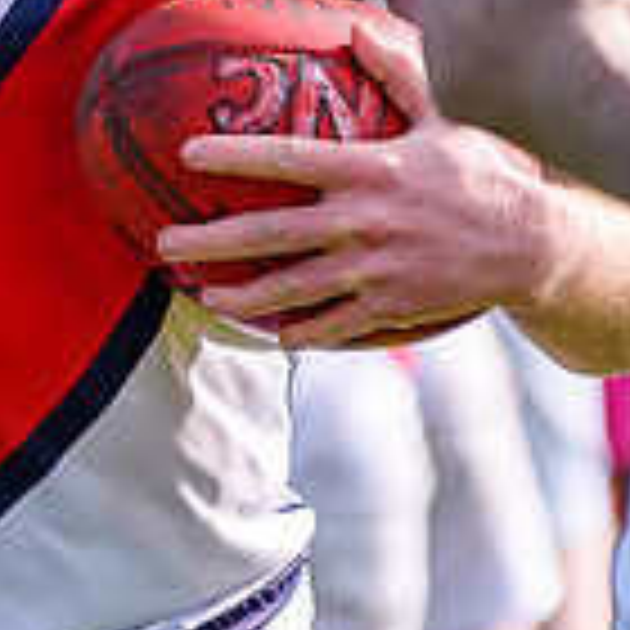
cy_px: 120
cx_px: -377
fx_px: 34530
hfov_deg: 1.0
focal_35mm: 1677
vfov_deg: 1.0
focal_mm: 185
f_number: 2.8
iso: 100
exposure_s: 1/1250
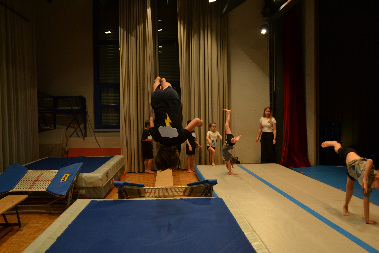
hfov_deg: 49.6
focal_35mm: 39
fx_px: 411
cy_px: 126
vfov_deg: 34.2
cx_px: 190
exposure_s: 1/500
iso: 1600
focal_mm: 26
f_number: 4.2
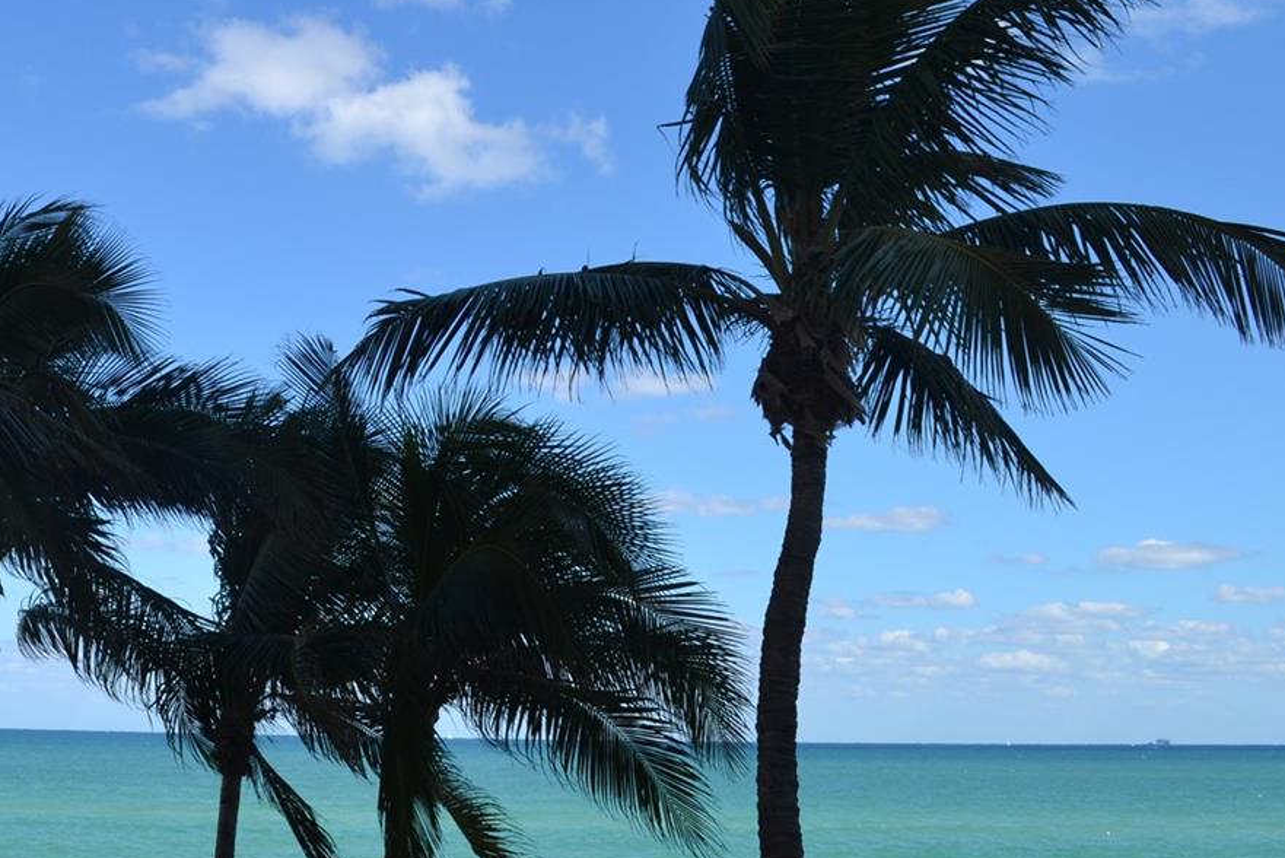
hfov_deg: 39.0
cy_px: 244
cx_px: 280
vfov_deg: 27.3
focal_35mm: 49
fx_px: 1750
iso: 100
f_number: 8
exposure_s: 1/250
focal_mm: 18
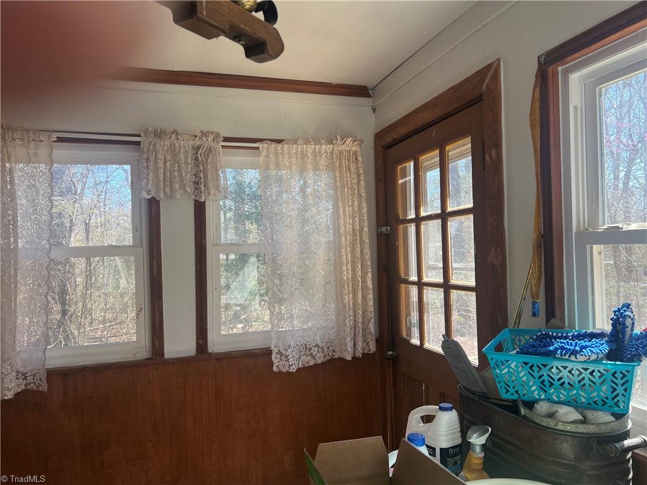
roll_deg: +1.8
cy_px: 242
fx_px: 486
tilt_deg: -0.8
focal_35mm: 26
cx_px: 324
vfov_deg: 53.1
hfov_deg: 67.3
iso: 40
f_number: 1.5
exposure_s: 1/249
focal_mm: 5.7
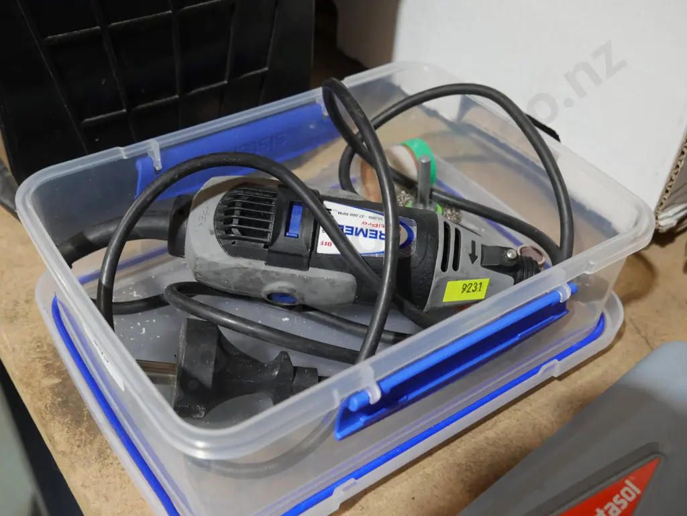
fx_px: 794
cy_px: 258
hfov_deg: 46.8
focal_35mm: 40
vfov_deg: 36.0
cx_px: 344
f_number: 4.5
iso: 800
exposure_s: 1/60
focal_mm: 20
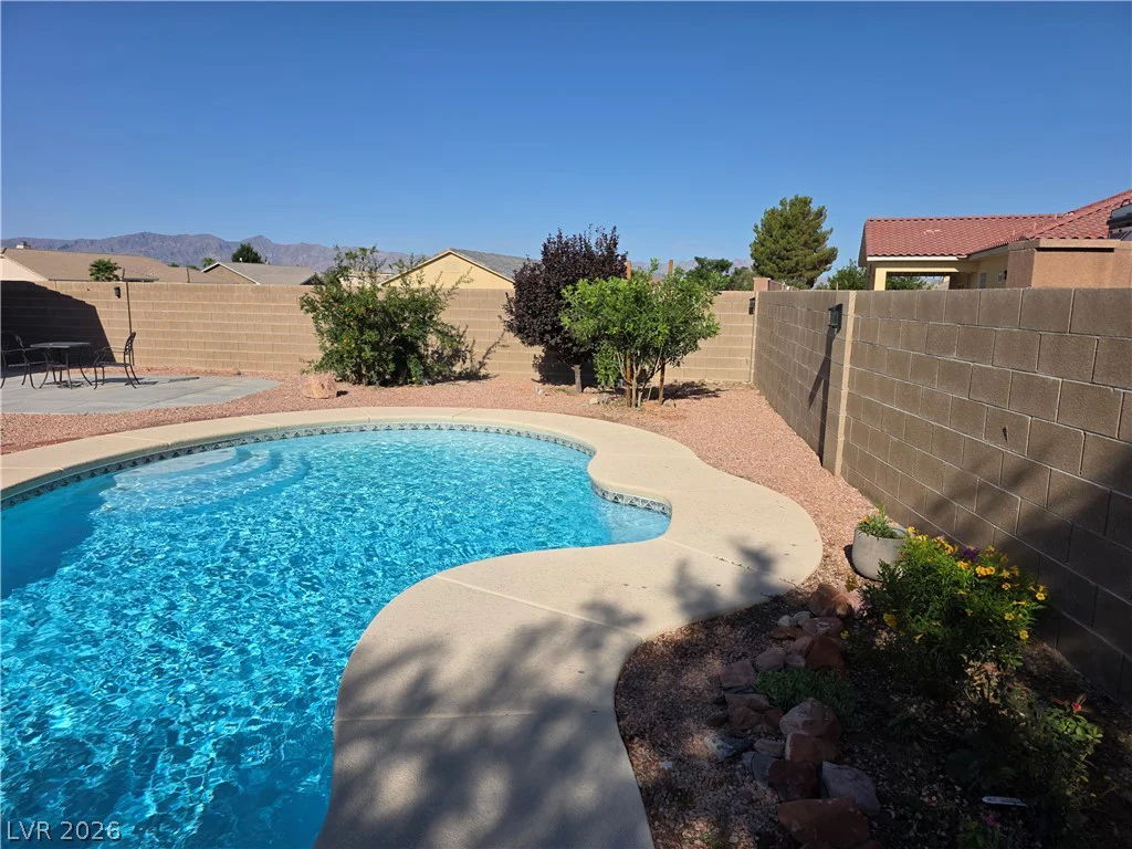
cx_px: 566
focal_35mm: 23
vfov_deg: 58.9
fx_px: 752
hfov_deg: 73.9
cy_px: 424
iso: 64
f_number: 1.7
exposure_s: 1/7944
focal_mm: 6.3
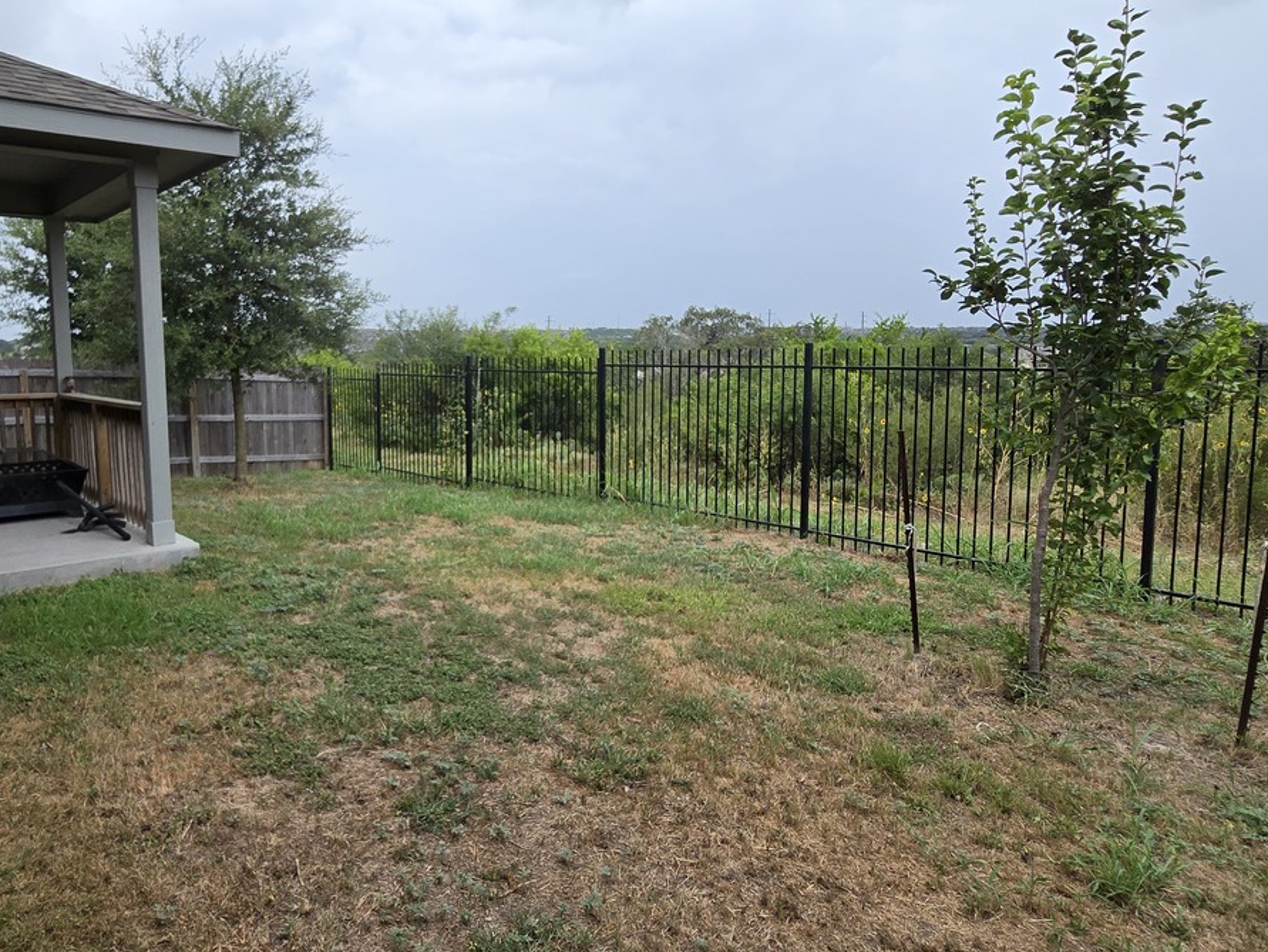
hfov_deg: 77.0
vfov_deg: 63.3
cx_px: 448
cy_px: 427
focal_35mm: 21
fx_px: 770
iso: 50
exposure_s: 1/809
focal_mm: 2.2
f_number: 2.2
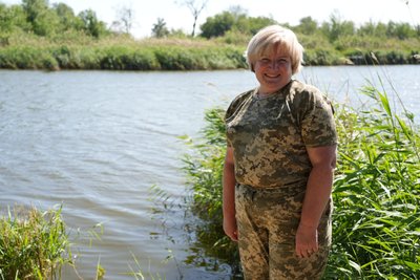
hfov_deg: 48.4
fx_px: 467
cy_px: 140
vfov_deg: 33.4
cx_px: 210
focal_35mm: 40
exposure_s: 1/400
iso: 100
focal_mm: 40
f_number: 4
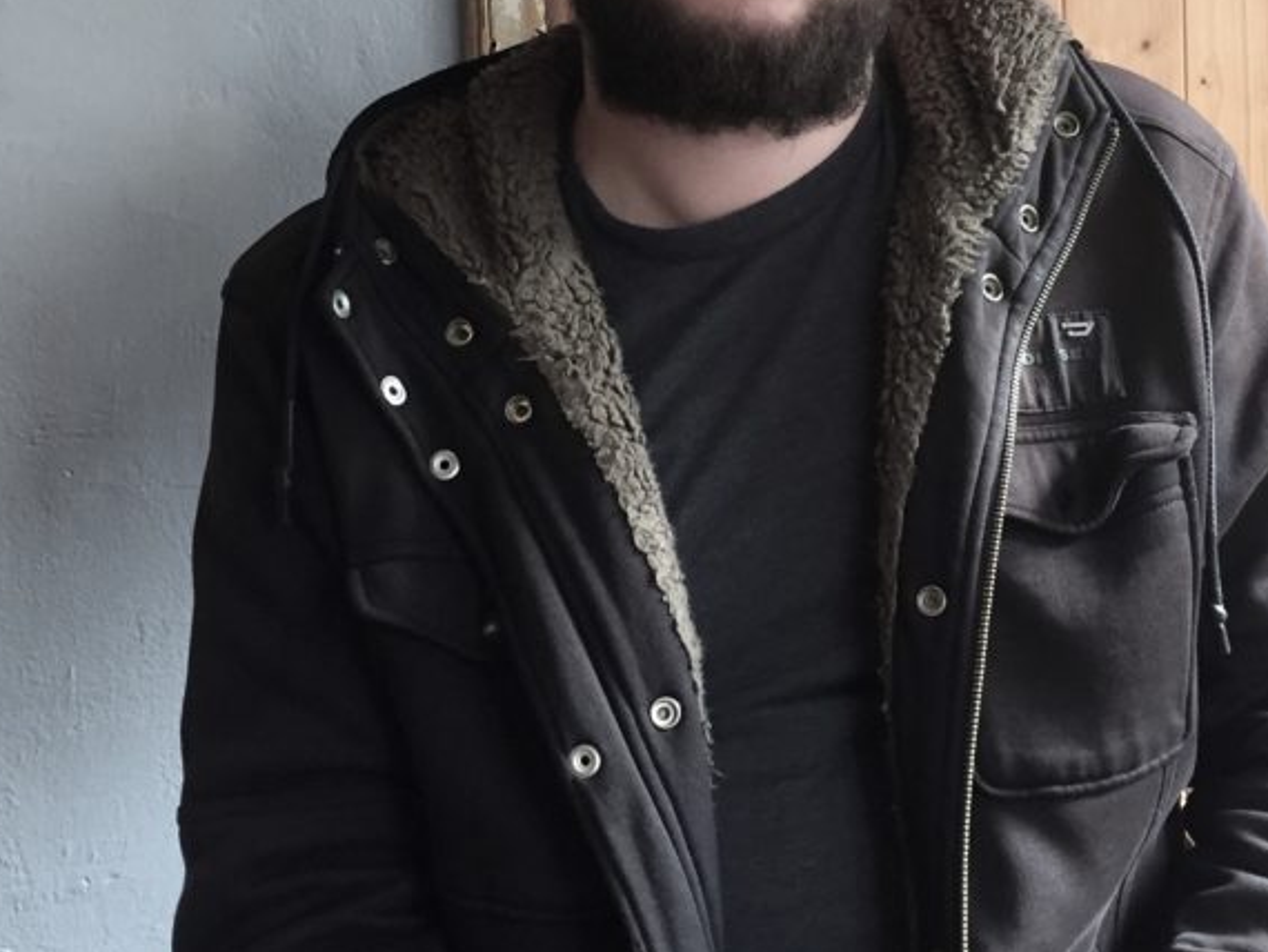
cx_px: 696
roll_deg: +1.4
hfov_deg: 31.6
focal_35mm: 61
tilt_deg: -5.0
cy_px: 167
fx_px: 2235
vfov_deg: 23.6
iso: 125
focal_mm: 4.15
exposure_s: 1/30
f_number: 2.2
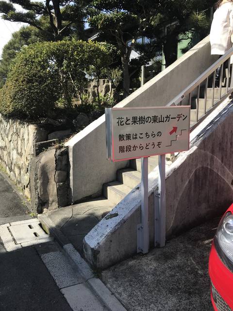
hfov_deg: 49.7
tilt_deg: -11.2
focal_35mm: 28
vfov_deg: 63.4
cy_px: 156
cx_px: 116
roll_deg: +1.1
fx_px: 251
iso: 20
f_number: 1.8
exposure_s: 1/1330
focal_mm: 3.99
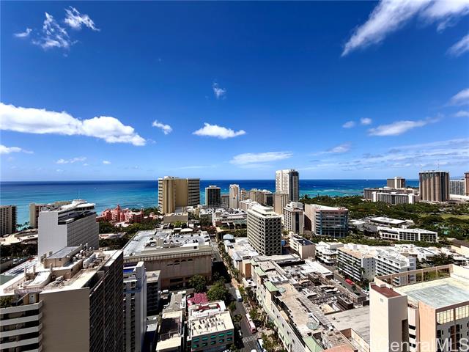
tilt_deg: +0.2
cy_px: 176
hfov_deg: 102.1
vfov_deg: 85.7
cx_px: 234
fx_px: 190
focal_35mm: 14
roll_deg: -0.8
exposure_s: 1/1312
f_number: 2.2
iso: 20
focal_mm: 2.22
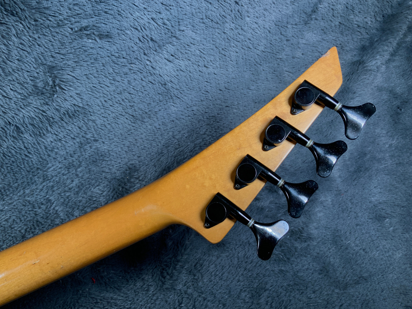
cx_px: 206
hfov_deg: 61.7
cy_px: 154
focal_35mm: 29
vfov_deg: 48.2
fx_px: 345
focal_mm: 3
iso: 25
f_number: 1.8
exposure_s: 1/156
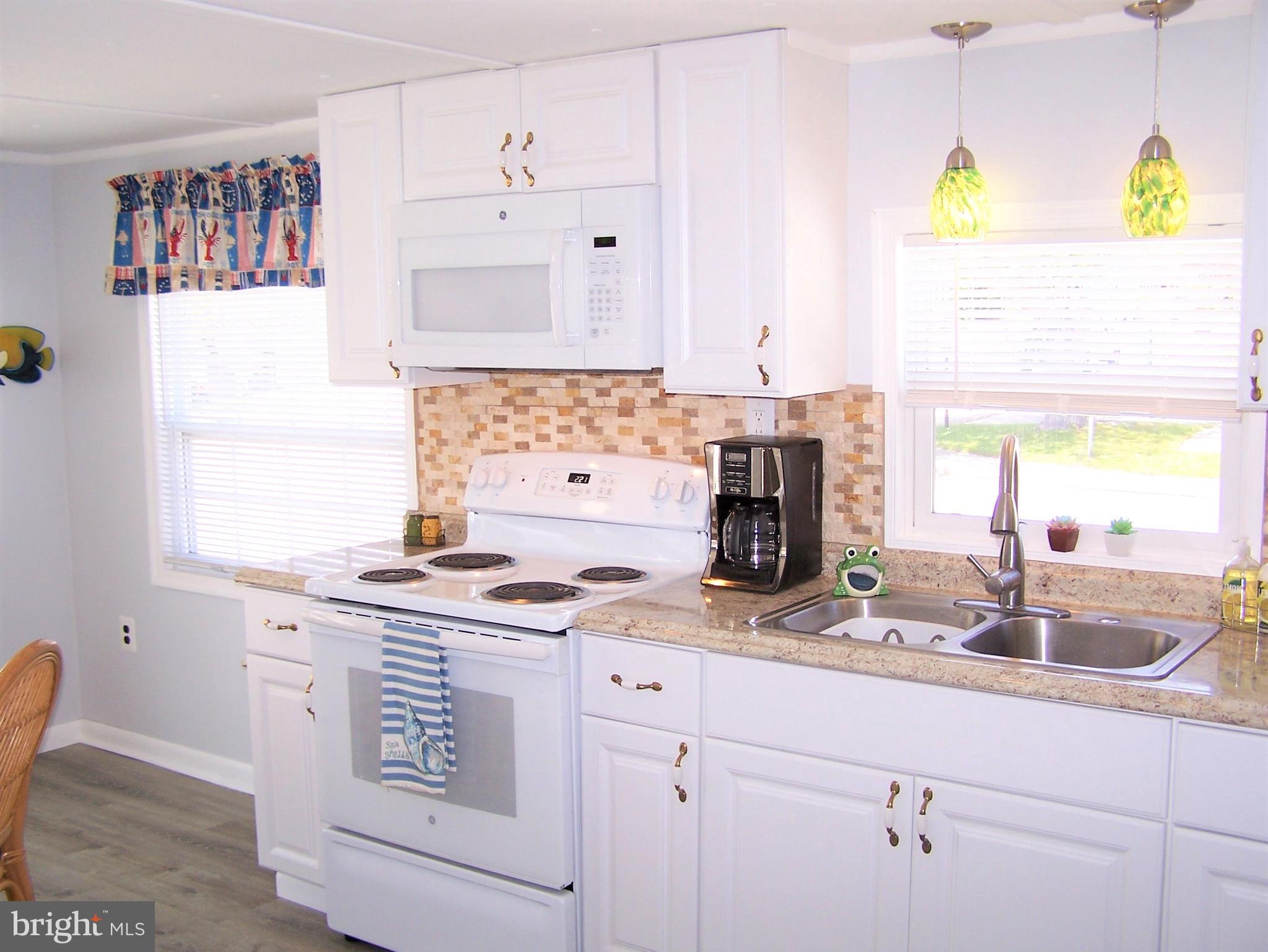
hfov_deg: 49.0
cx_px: 634
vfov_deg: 37.7
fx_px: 1392
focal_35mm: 38
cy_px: 476
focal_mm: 6.3
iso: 80
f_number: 2.8
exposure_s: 1/90
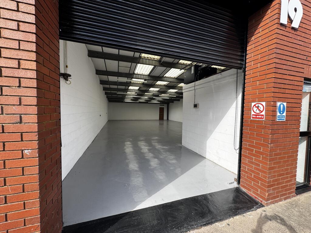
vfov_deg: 85.7
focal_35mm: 14
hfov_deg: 102.1
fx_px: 126
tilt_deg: +0.1
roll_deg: -0.2
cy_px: 116
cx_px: 156
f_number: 2.2
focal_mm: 2.22
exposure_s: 1/423
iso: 40
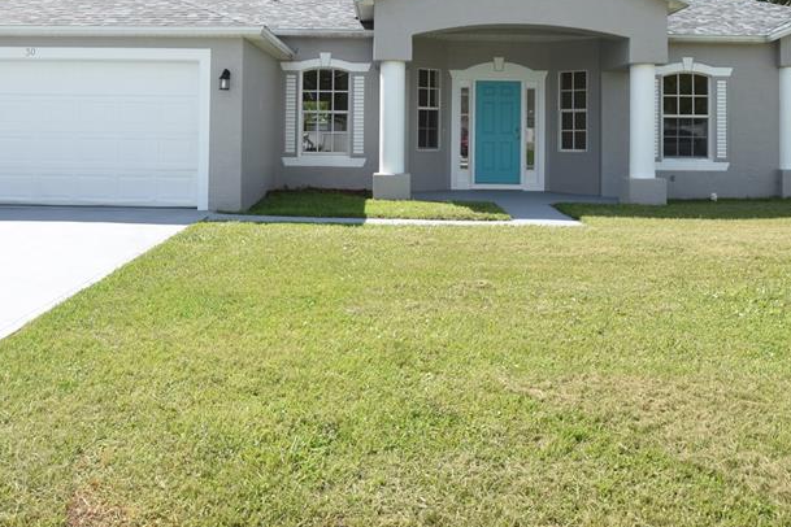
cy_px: 96
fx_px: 831
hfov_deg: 50.9
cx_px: 384
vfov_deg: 34.0
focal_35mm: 38
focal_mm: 15
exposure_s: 1/200
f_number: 7.1
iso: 100
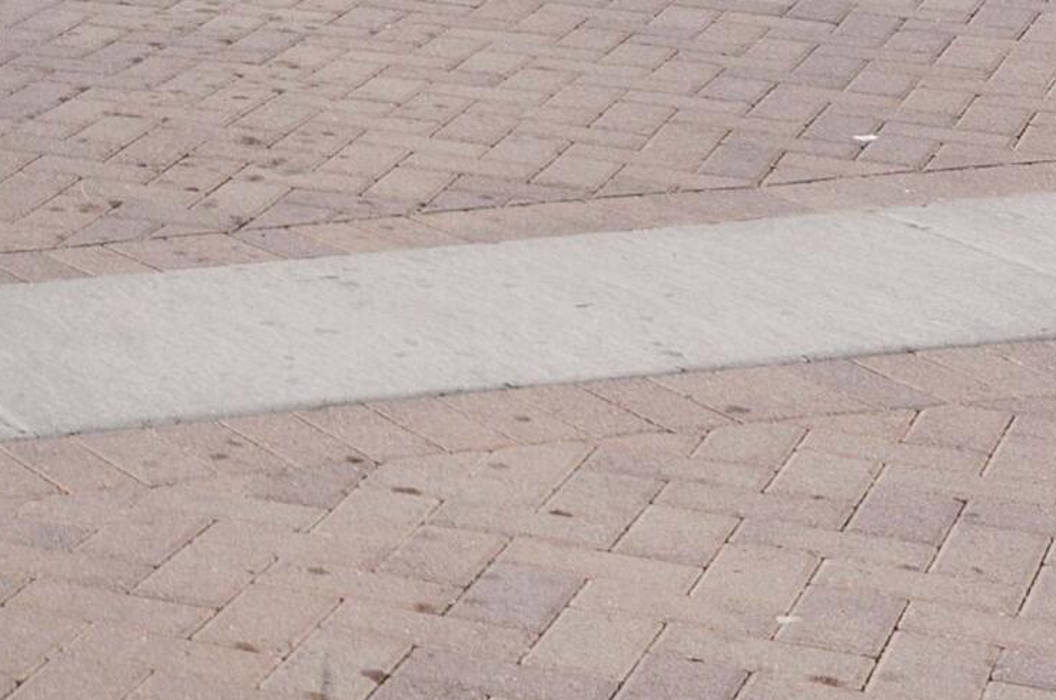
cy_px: -685
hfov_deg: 15.5
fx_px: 3572
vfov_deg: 10.3
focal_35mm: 122
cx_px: -519
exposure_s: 1/250
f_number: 10
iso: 200
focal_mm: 20
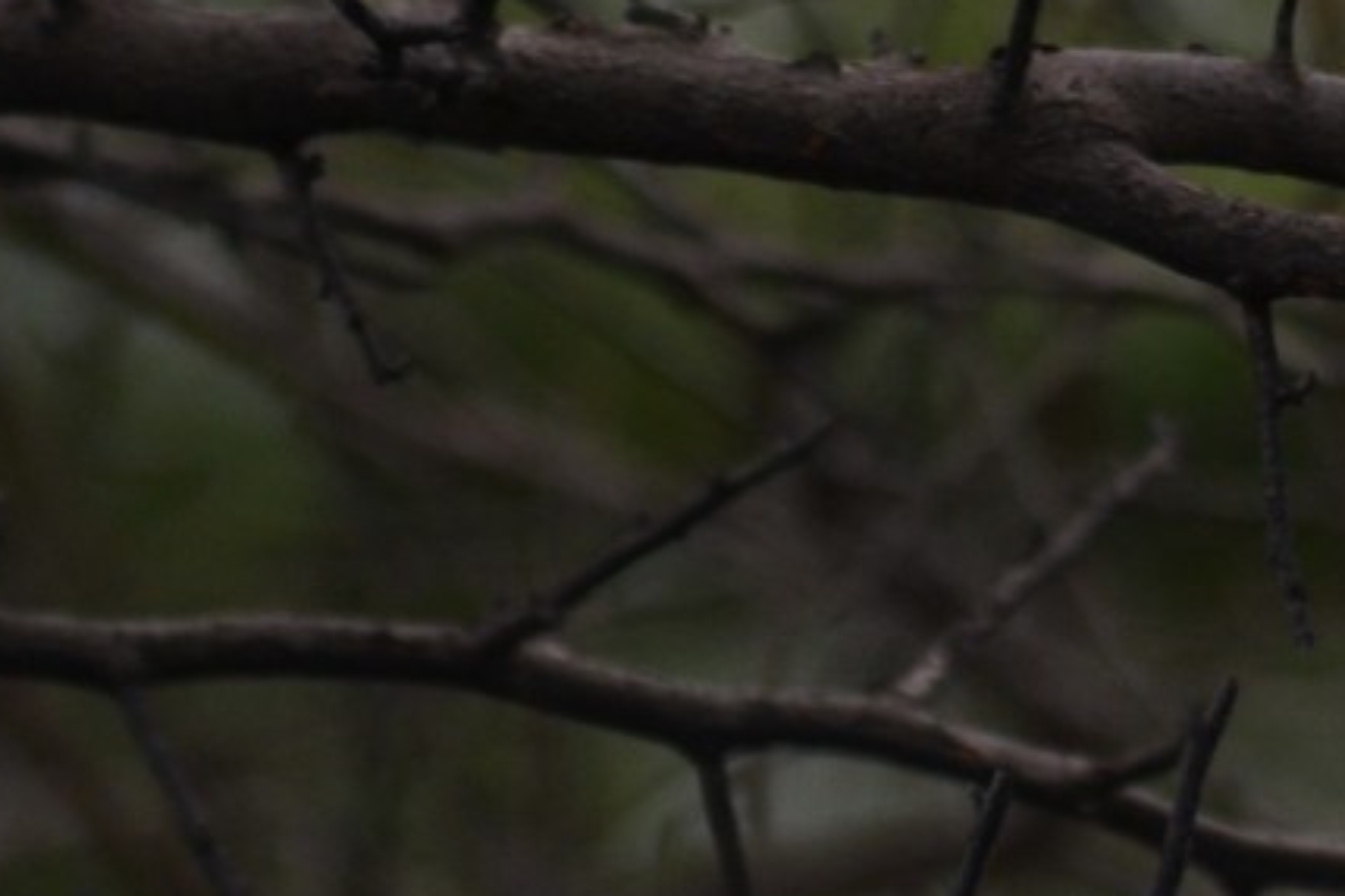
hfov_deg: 1.9
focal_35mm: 1101
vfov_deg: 1.2
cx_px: 1505
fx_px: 41131
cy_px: -122
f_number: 6.3
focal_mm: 300
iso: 400
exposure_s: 1/640
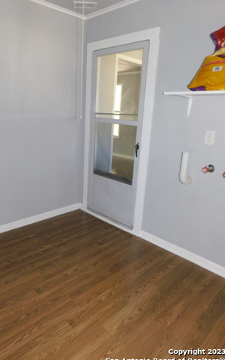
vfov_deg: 72.5
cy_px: 181
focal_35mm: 25
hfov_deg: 49.0
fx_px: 245
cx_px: 89
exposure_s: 1/30
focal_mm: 4
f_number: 3
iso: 200
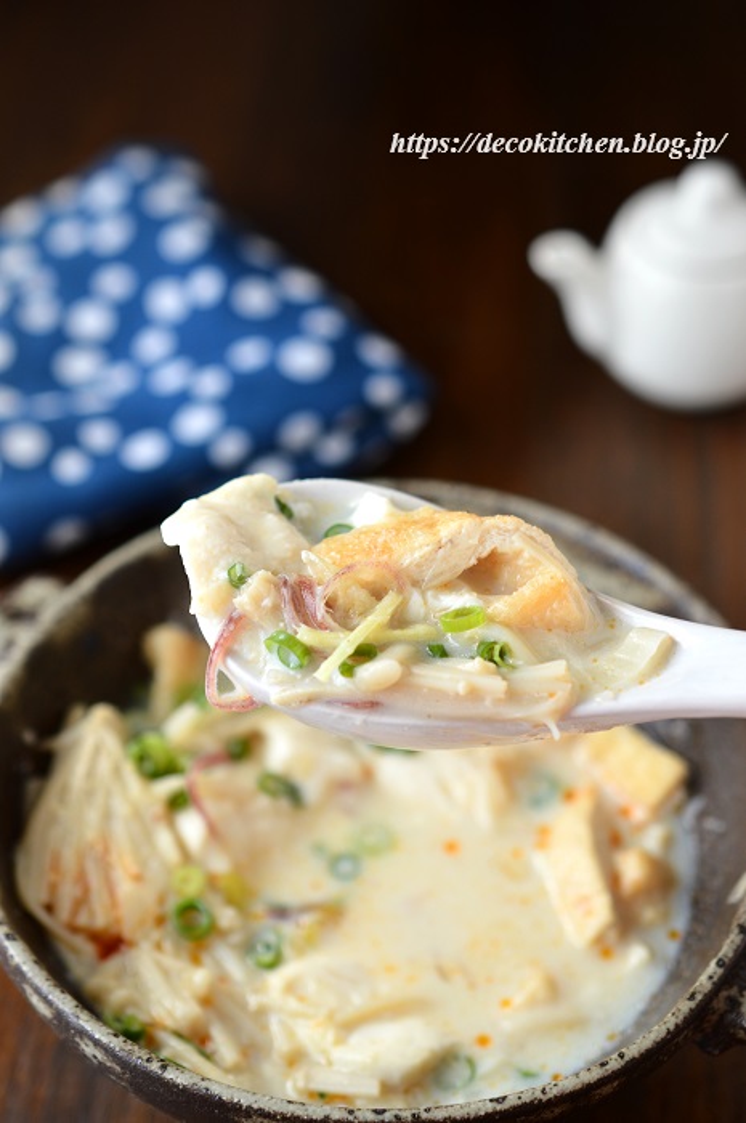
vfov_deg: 33.4
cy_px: 562
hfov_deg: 22.6
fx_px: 1869
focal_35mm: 60
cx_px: 373
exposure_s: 1/60
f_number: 4
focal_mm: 40
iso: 100
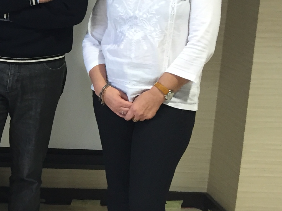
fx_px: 757
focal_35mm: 93
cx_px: -133
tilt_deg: -10.2
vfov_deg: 15.8
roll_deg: -0.4
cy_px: 59
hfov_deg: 18.8
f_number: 2.2
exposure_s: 1/33
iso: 125
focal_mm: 4.15
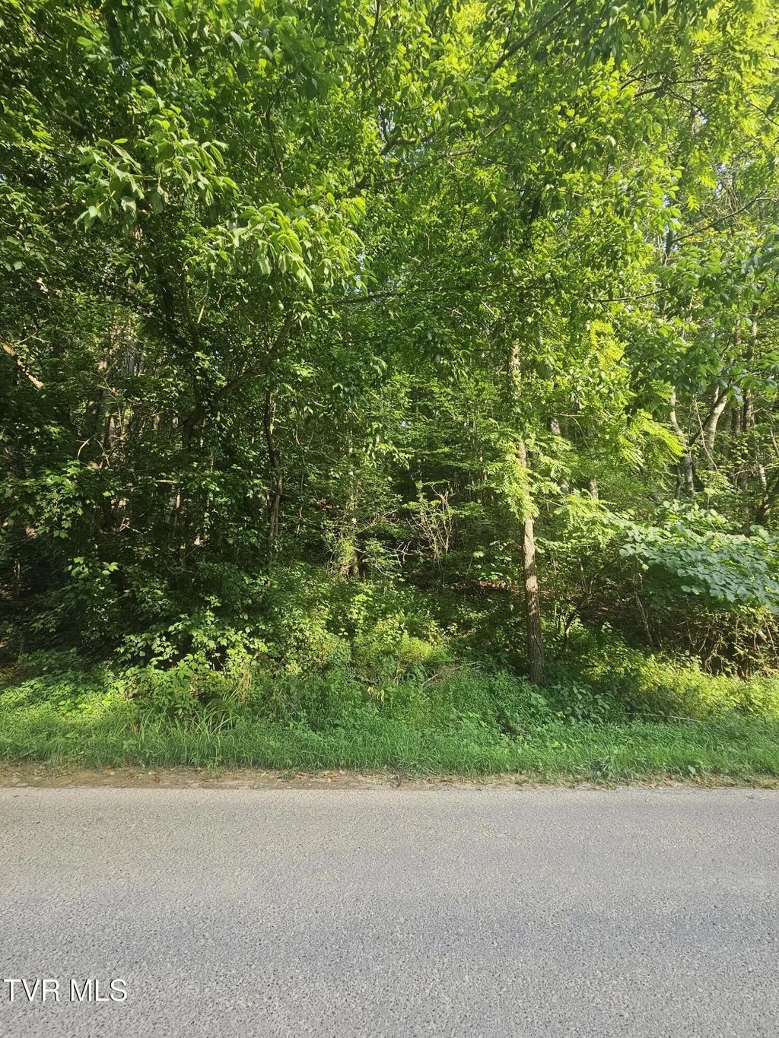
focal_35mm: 13
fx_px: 390
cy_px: 519
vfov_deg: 106.2
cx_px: 390
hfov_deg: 89.9
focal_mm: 2.2
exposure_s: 1/120
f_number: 2.2
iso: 64
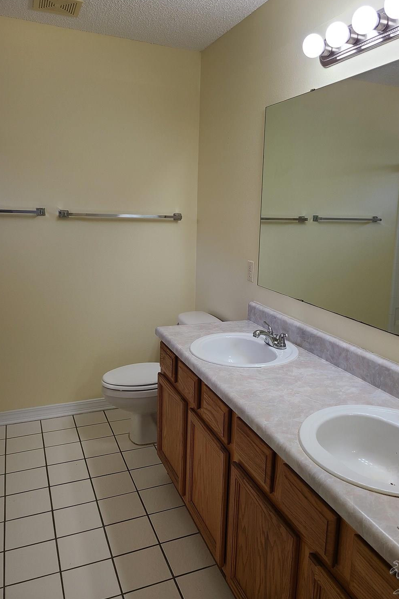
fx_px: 465
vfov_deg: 65.5
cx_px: 230
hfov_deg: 46.3
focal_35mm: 28
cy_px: 292
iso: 64
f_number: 1.8
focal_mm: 5.4
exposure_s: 1/120
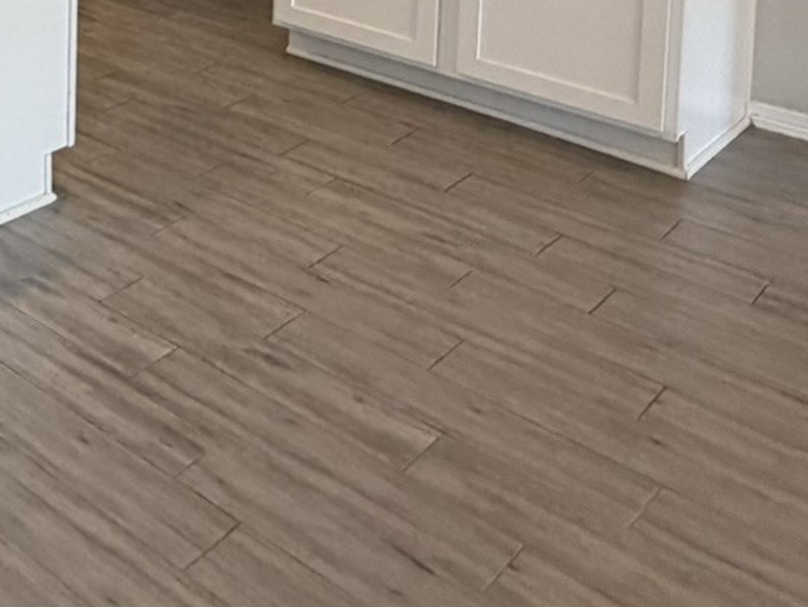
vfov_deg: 22.7
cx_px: -155
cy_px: -315
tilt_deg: -3.1
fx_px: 1215
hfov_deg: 31.1
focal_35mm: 52
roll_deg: +0.1
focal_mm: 2.22
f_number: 2.2
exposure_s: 1/120
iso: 250
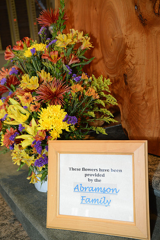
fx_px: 320
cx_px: 80
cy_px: 120
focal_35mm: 48
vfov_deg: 41.1
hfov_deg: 28.1
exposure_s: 1/60
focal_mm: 48
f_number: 5.6
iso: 1600
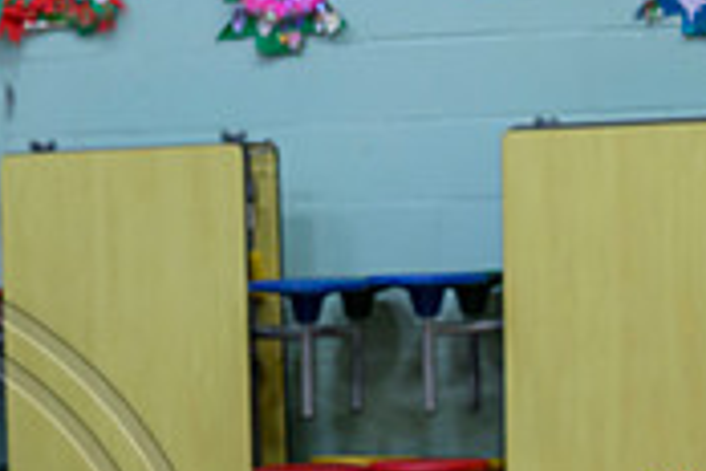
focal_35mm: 254
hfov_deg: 8.0
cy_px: 664
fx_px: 4981
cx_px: -199
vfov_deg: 5.4
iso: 2000
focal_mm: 76
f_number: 4
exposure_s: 1/200
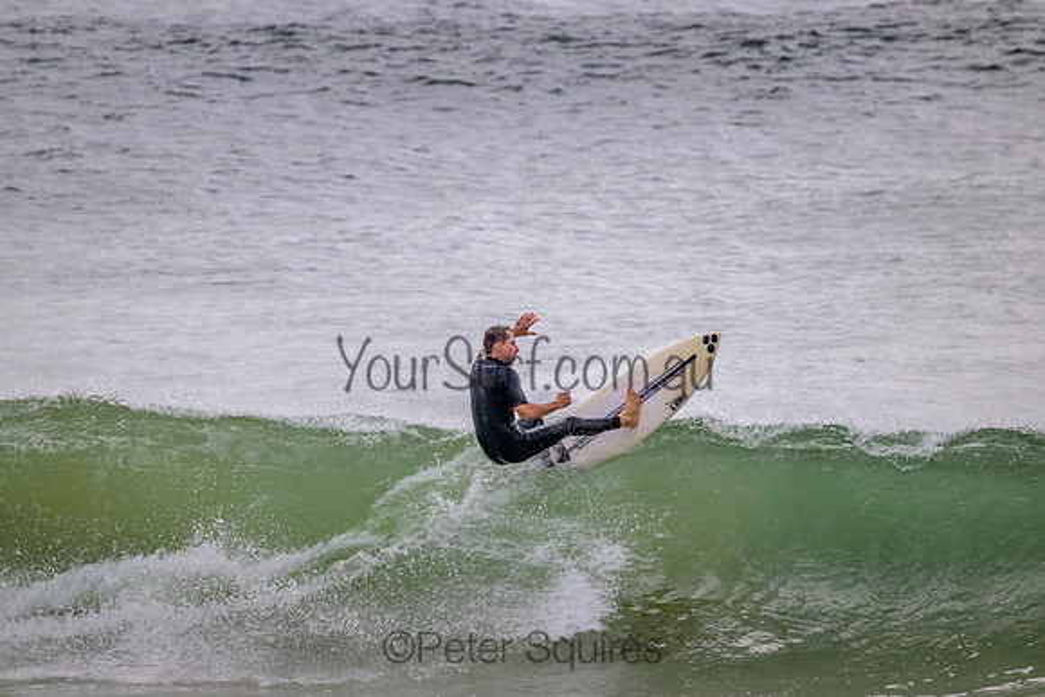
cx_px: 522
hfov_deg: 2.6
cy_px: 348
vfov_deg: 1.7
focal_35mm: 800
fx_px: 23227
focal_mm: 800
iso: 1250
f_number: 11
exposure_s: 1/2000
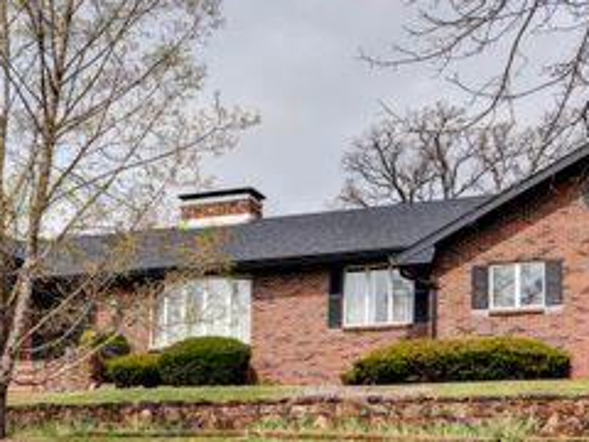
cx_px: 268
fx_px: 1089
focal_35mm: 64
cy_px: 387
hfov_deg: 30.2
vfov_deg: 22.4
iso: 100
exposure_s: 1/640
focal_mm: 32
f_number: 6.3
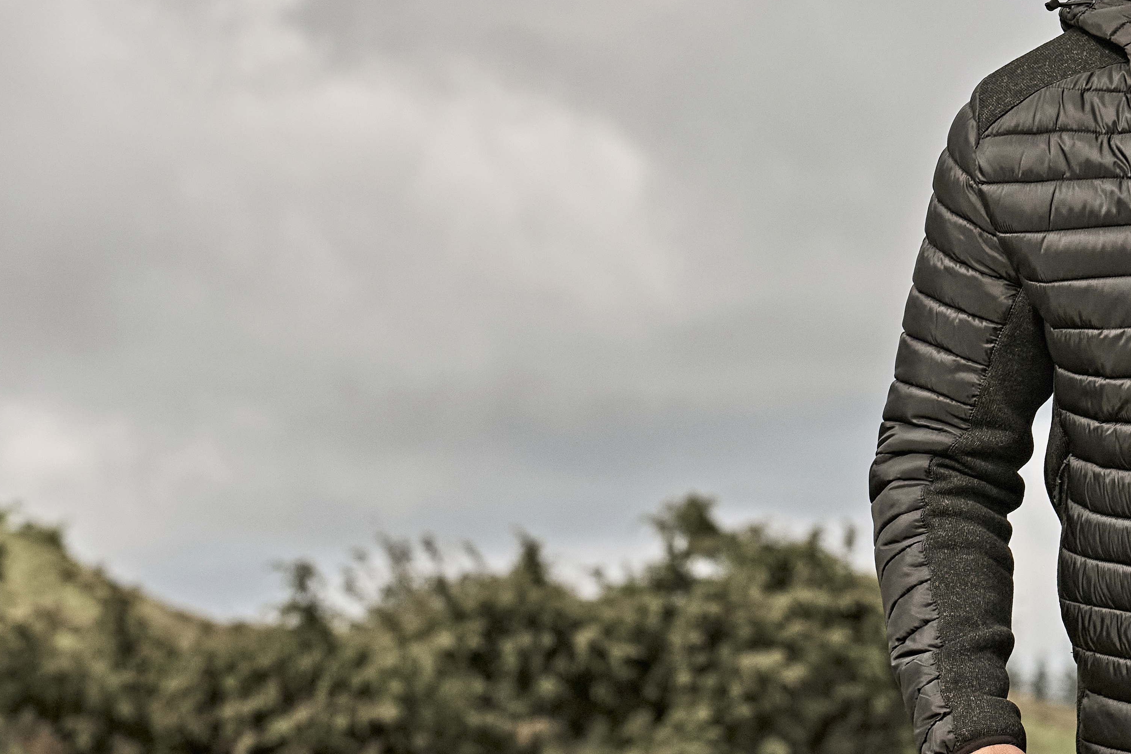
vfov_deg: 7.3
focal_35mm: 187
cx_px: 774
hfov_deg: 11.0
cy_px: 140
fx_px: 5874
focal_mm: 65
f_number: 4.5
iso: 800
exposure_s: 1/3200
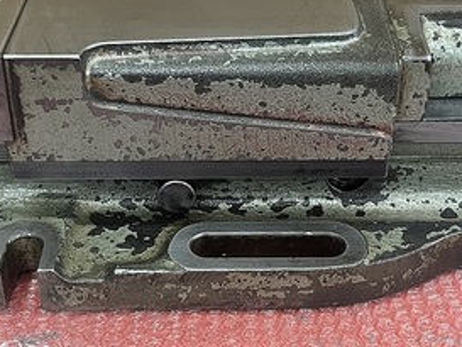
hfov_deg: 31.6
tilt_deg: -33.3
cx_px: 206
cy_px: 130
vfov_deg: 24.0
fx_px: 814
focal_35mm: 61
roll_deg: -0.2
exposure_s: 1/60
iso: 200
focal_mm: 5.1
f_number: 1.6
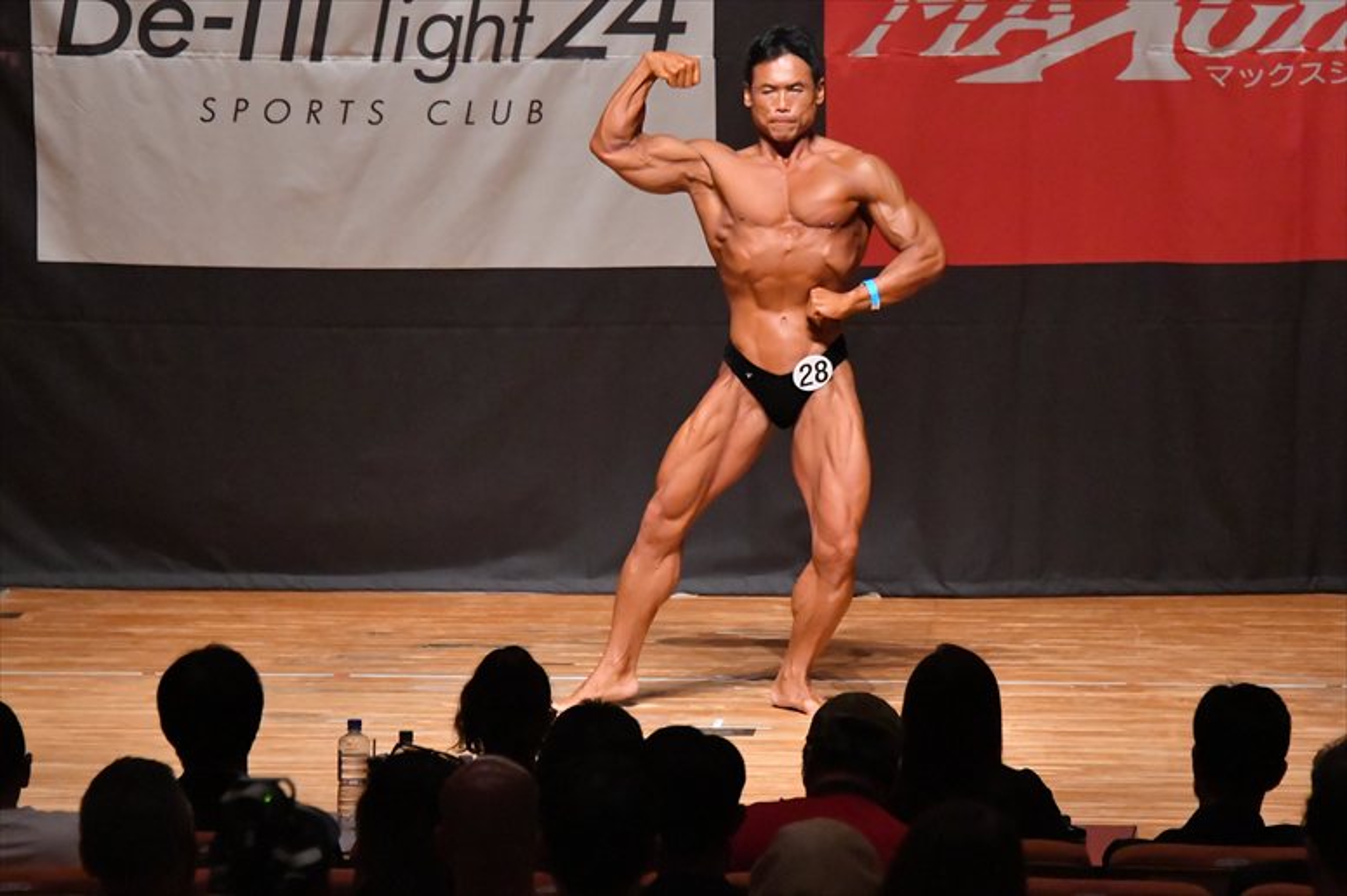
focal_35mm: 240
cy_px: 448
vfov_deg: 5.7
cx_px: 674
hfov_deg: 8.6
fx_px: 8976
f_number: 5.6
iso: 12800
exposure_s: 1/400
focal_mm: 160
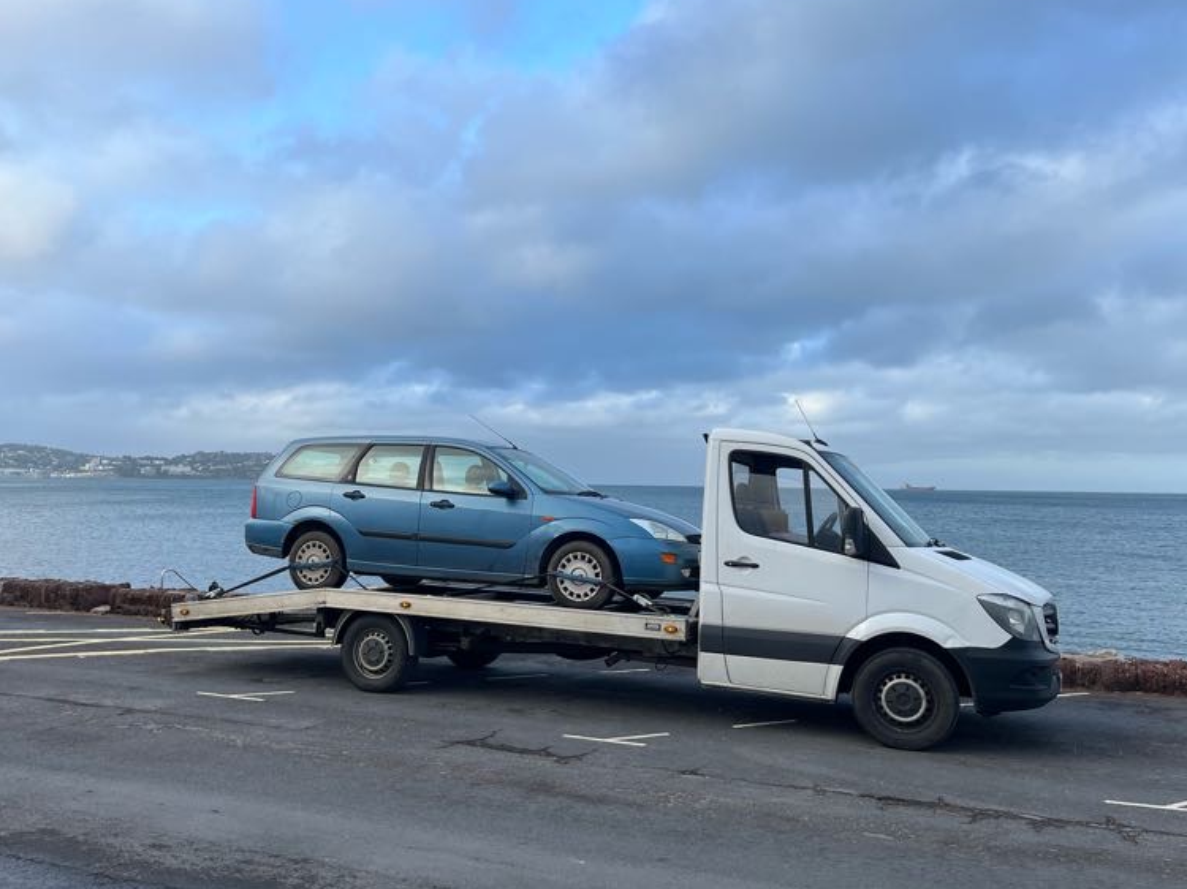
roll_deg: -0.6
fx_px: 994
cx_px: 557
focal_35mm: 29
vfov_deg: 48.2
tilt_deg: +1.3
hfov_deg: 61.6
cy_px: 453
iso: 50
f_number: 1.6
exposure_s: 1/845
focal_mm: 5.1
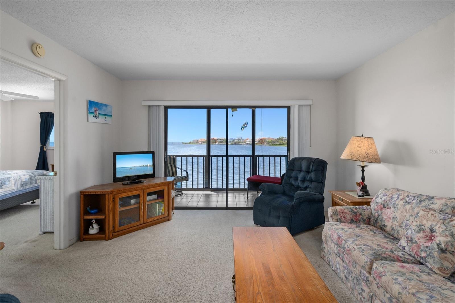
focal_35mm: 17
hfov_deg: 93.3
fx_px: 215
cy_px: 152
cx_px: 228
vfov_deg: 70.4
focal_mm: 17
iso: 320
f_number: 8
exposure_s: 1/20
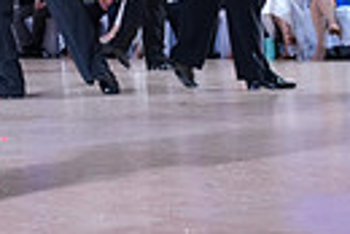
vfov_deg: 9.3
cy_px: -139
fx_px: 1392
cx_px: -350
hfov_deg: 12.6
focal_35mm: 143
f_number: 5
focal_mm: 32
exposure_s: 1/200
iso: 1600
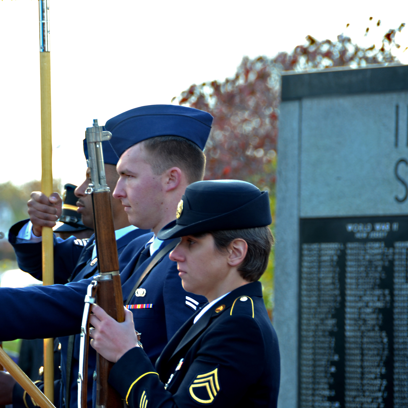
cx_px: 100
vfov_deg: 4.6
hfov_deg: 4.5
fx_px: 5134
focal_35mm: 385
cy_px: 204
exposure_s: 1/80
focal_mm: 200
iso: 200
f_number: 7.1
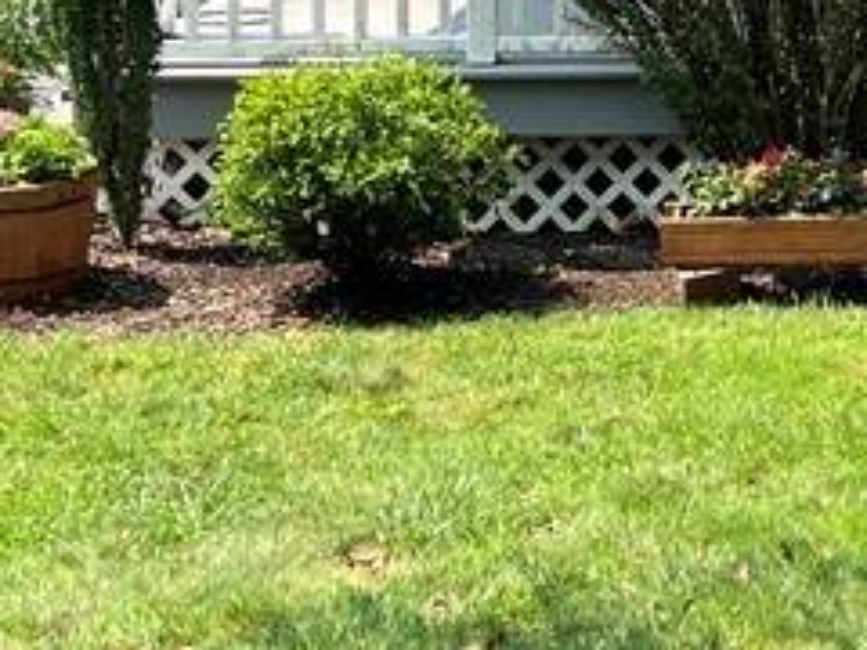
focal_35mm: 111
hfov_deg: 17.2
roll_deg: +0.1
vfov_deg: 13.1
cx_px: 925
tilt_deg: -4.2
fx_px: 2780
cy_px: -94
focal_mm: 5.7
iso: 50
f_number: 1.5
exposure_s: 1/1183
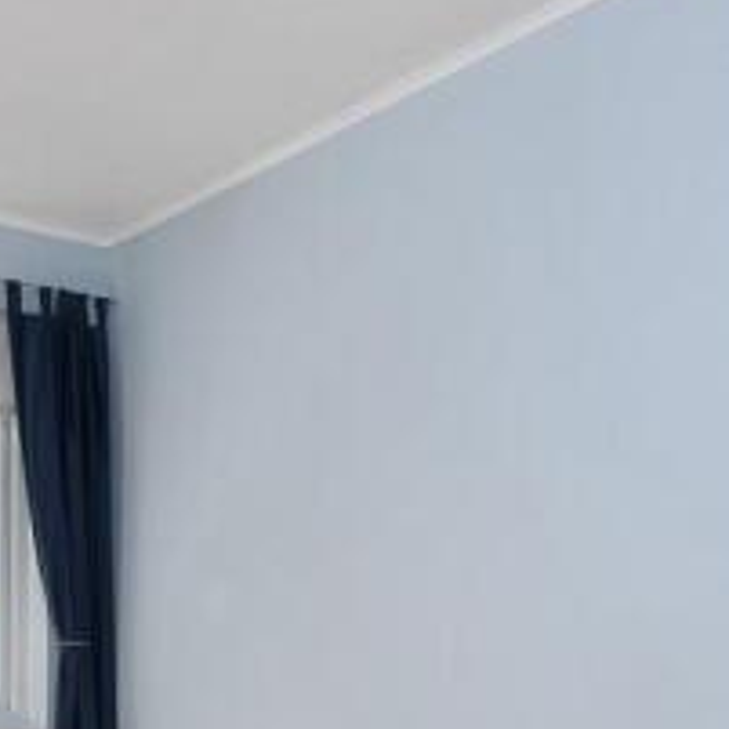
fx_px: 1120
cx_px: 107
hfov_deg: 34.5
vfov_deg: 34.4
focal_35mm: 47
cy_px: 633
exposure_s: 1/200
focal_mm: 17
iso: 500
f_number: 10
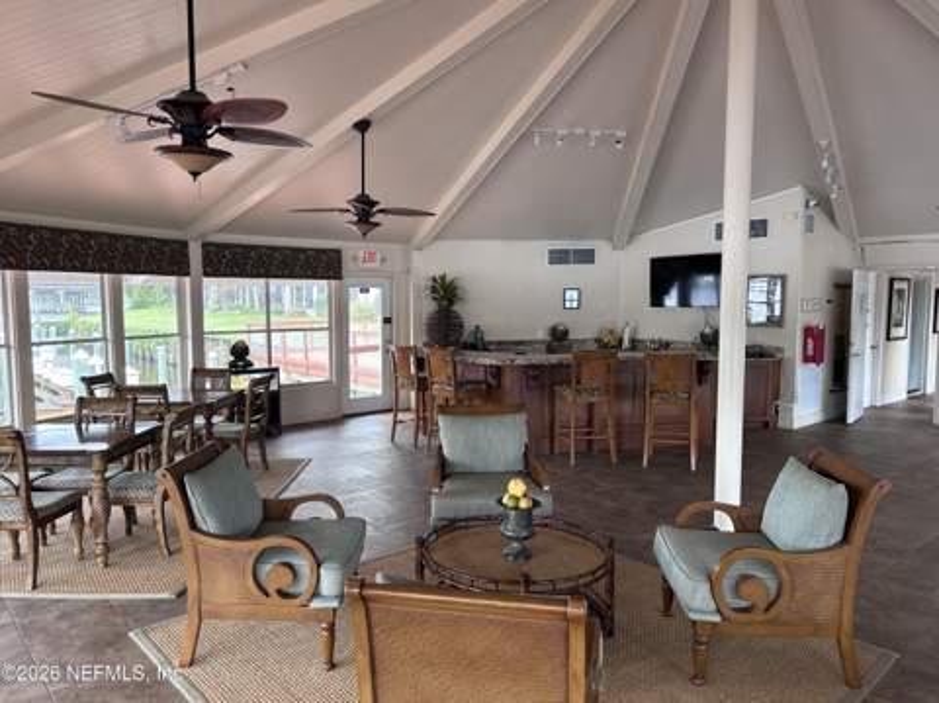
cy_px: 352
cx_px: 470
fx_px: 705
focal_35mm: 26
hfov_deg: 67.4
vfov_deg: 53.0
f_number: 1.5
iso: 80
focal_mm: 5.7
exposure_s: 1/121
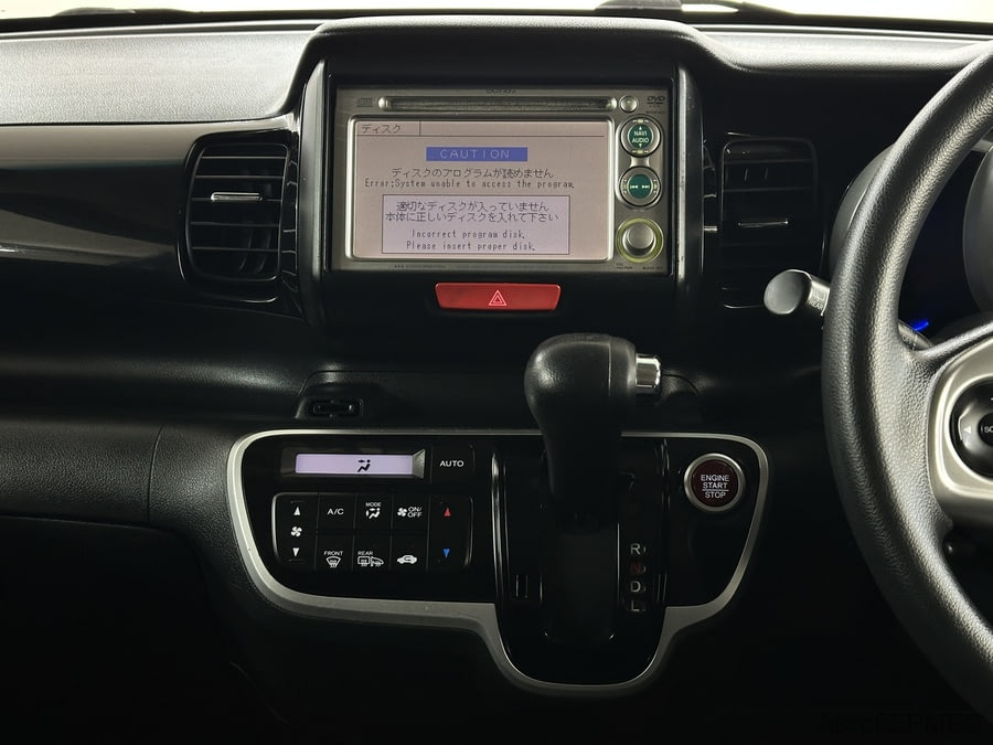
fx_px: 1377
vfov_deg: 30.3
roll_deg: -0.9
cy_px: 372
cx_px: 496
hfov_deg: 39.7
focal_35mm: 48
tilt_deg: -22.8
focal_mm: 6.86
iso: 200
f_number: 1.78
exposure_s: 1/33
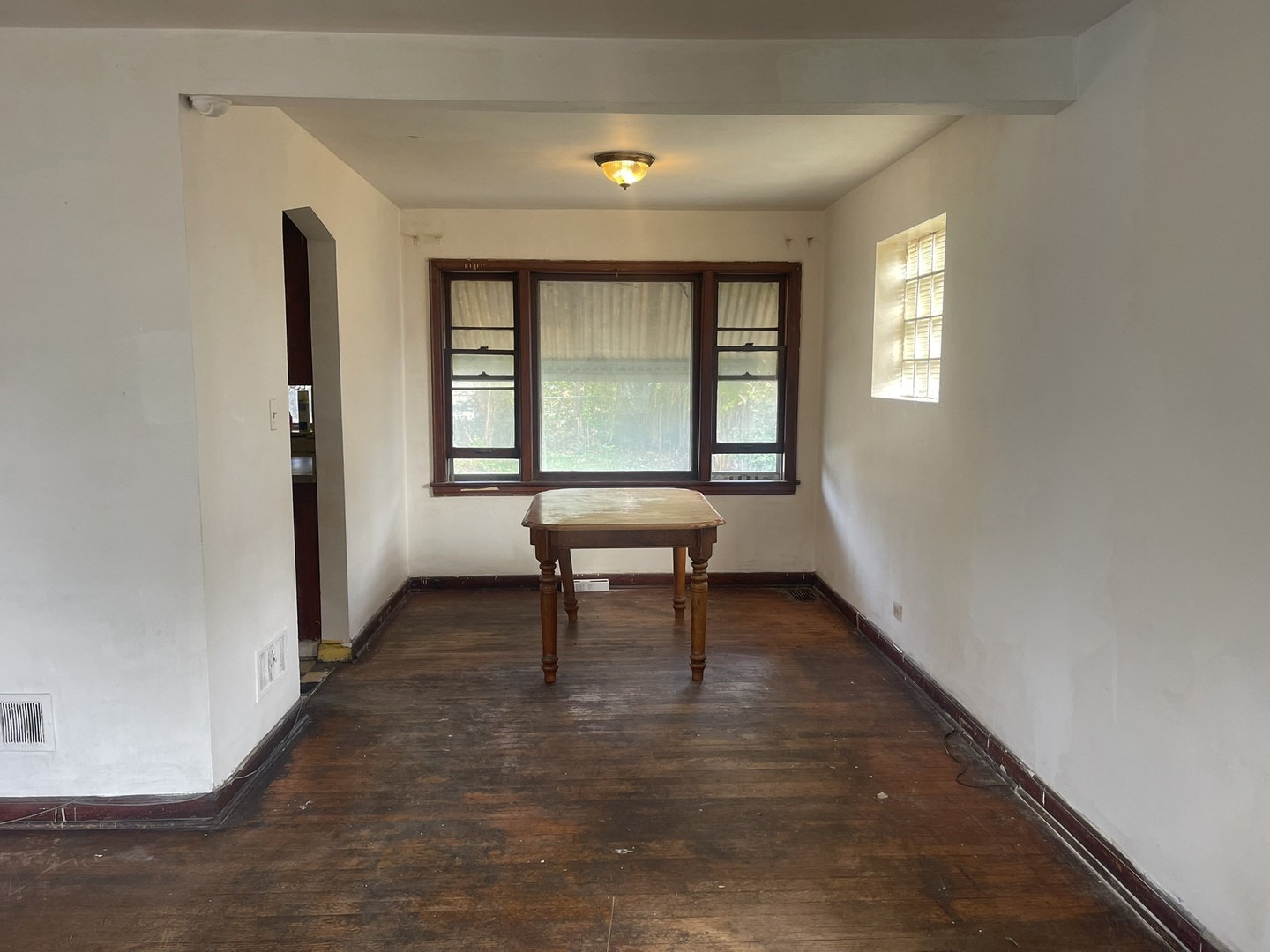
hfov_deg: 69.4
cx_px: 635
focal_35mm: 25
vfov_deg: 54.9
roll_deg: -0.1
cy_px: 476
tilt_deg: -7.5
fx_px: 917
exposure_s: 1/121
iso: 125
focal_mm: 5.1
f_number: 1.6
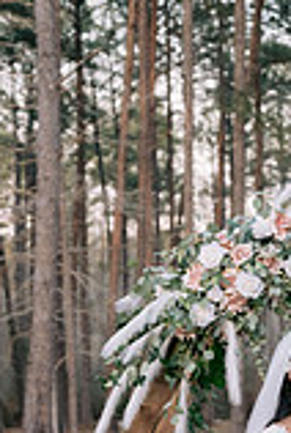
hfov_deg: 9.6
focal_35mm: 142
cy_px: 559
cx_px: 313
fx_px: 1714
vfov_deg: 13.9
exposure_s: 1/160
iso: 500
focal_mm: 50
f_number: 4
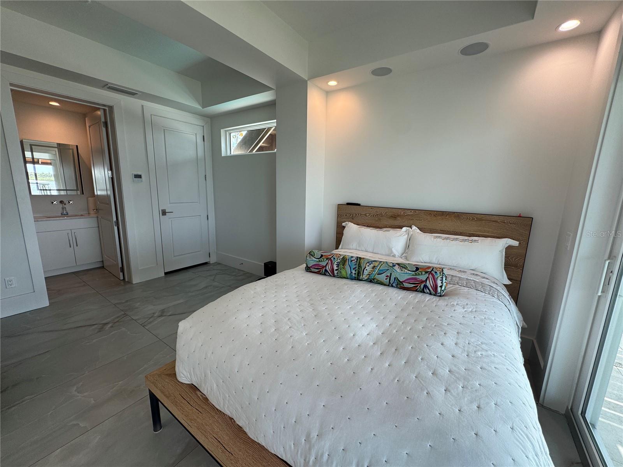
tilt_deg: -9.3
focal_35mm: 14
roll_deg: -1.5
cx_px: 312
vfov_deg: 85.7
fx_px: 252
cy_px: 234
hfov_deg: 102.1
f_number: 2.2
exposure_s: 1/120
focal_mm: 2.22
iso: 50
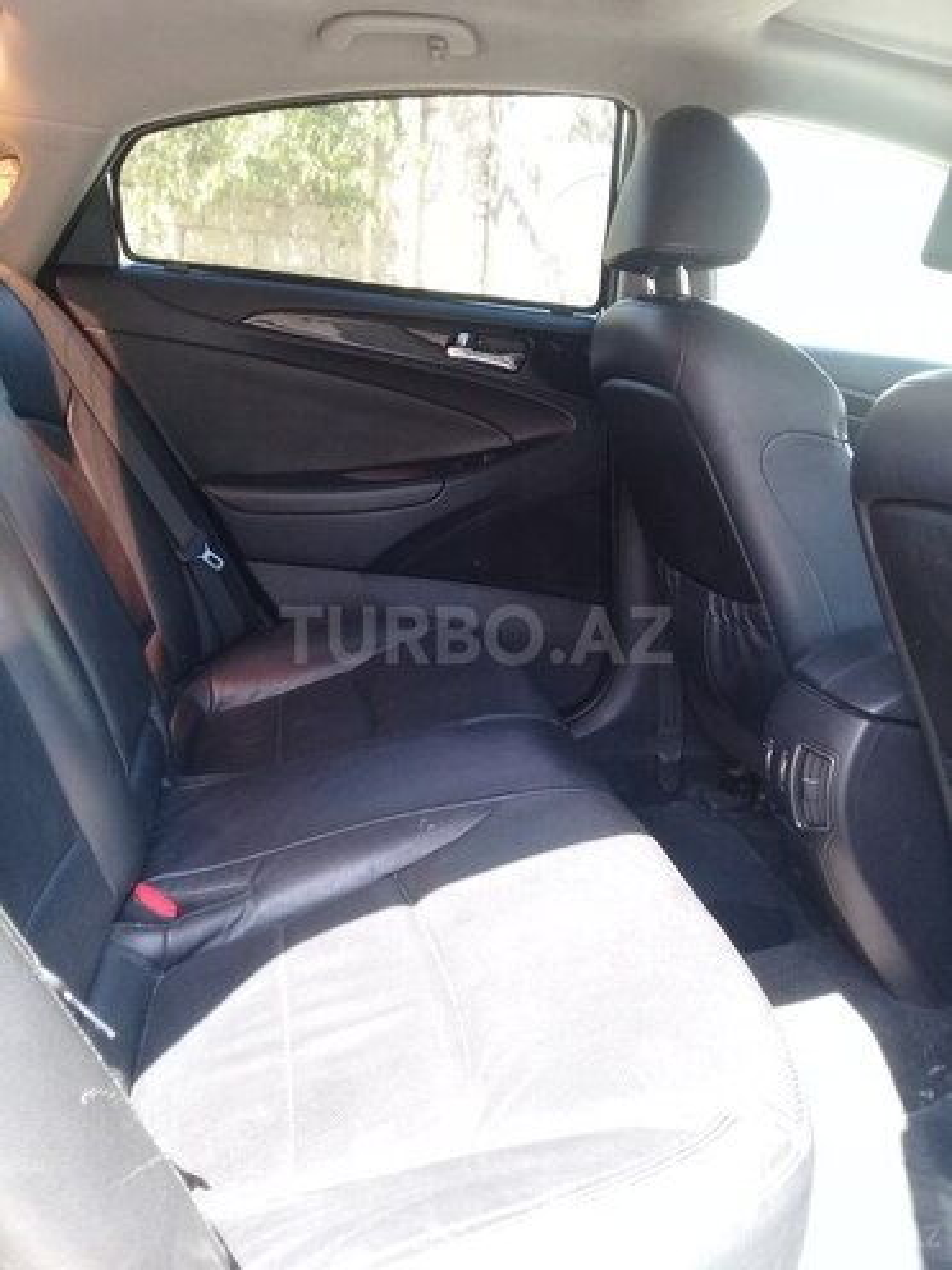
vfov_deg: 58.4
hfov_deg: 45.4
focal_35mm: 31
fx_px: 1137
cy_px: 635
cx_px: 476
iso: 64
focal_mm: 3.3
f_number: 2.2
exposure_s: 1/50
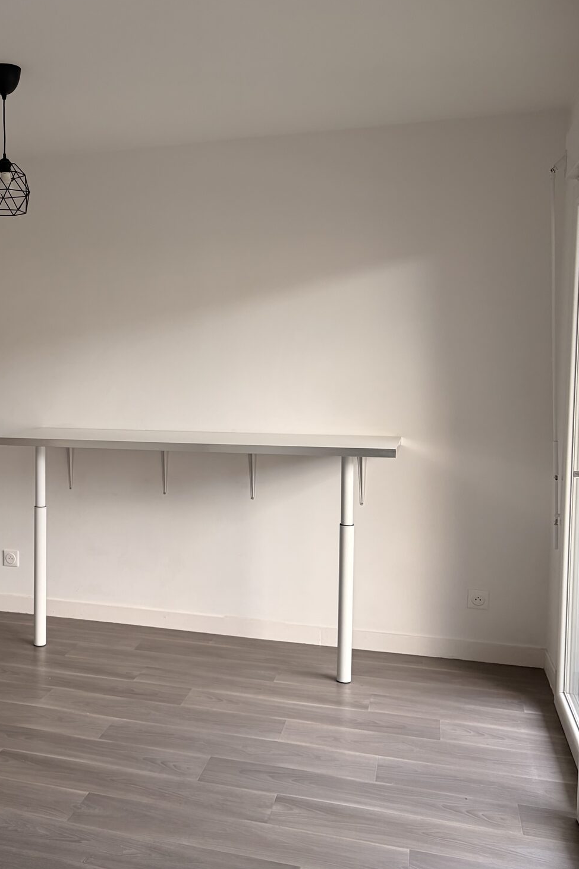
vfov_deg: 51.9
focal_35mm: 37
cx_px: 93
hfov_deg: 34.5
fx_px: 893
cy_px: 427
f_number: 1.6
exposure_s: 1/108
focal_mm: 5.96
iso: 125
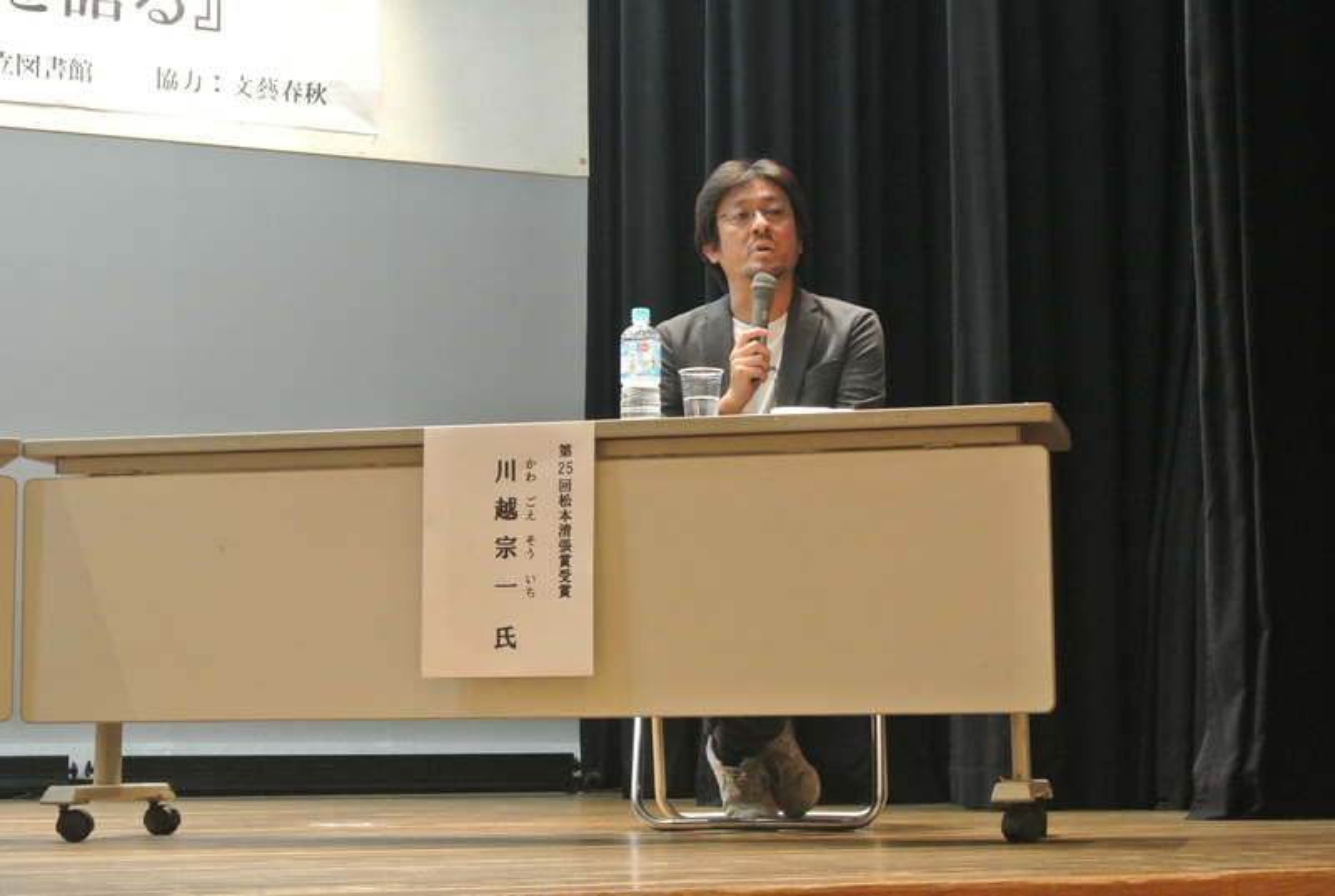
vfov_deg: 19.8
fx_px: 2564
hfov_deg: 29.2
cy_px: 448
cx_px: 668
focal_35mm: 69
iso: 1600
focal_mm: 25.9
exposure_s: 1/50
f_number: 5.3
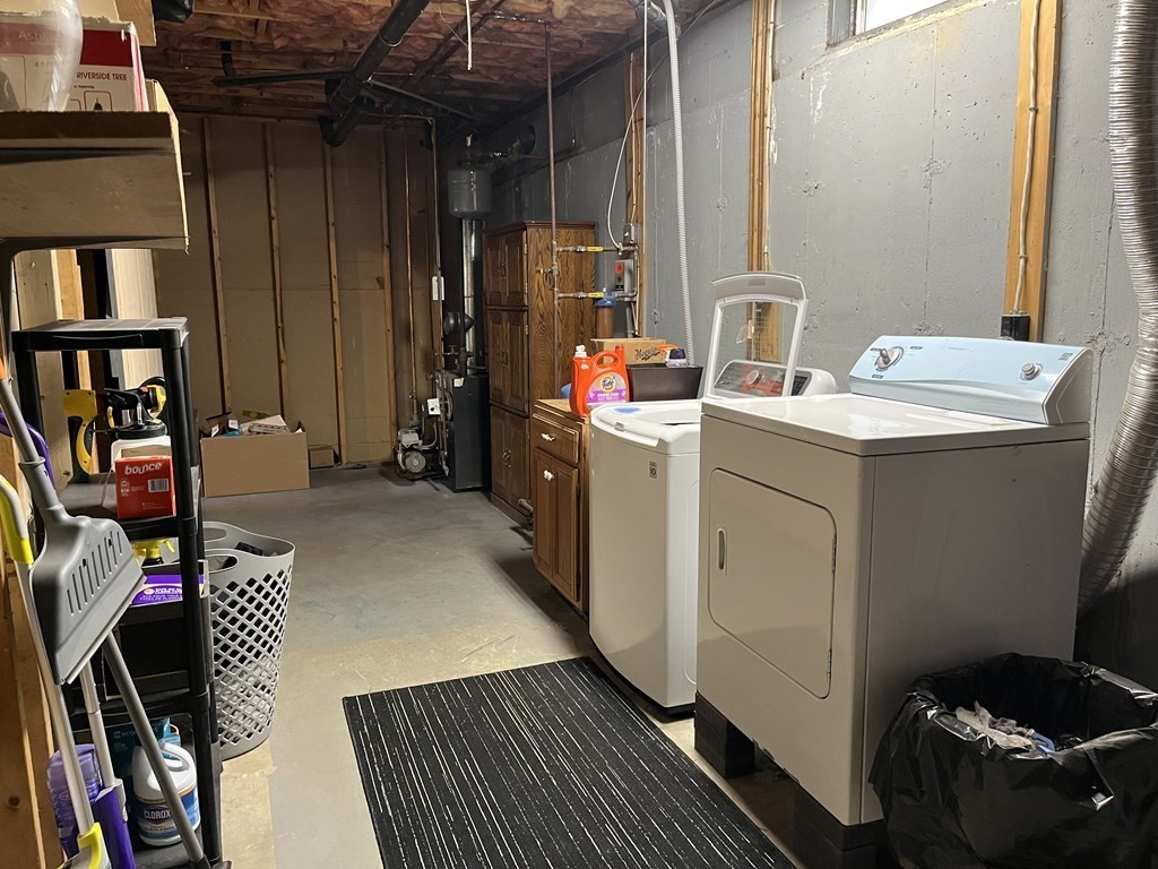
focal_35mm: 26
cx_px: 579
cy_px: 434
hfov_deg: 67.3
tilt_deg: -8.2
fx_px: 870
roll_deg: +0.5
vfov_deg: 53.1
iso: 200
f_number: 1.6
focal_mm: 5.1
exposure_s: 1/60
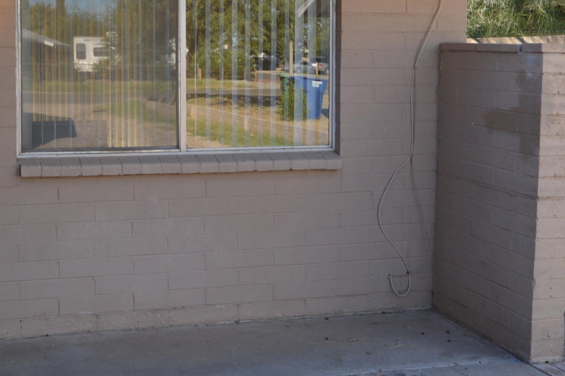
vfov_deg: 23.9
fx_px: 882
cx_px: 227
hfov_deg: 35.4
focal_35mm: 56
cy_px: 118
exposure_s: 1/125
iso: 110
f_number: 5.6
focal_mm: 15
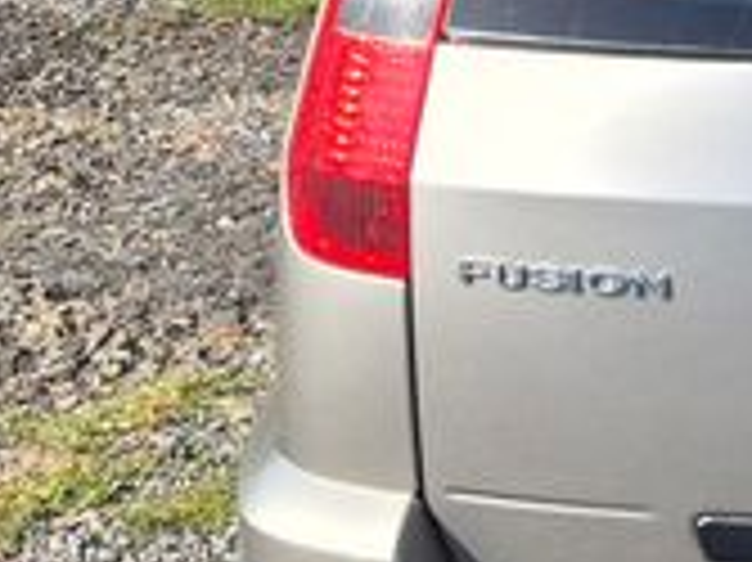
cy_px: 108
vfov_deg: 10.5
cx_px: 1346
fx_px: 3061
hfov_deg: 12.8
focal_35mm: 141
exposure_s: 1/872
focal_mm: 5.4
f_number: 1.8
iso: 25
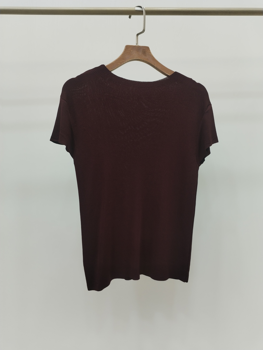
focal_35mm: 29
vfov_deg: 61.7
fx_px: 294
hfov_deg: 48.2
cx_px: 132
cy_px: 175
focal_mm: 4.75
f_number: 1.8
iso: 155
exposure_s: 1/60
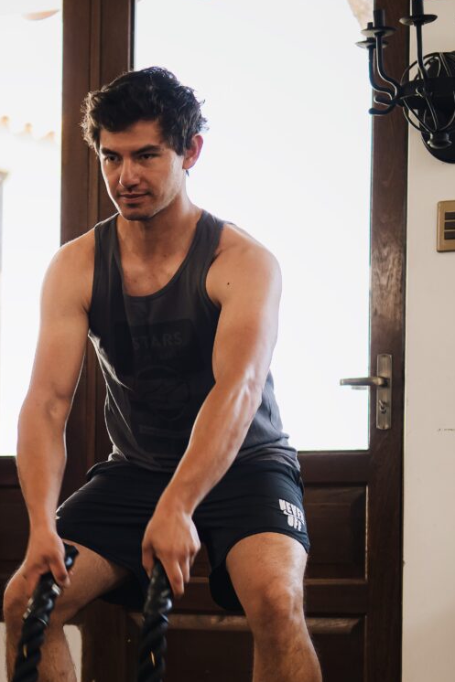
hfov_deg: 13.1
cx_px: 6
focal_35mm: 103
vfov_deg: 19.6
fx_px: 1953
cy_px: 560
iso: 1250
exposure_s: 1/400
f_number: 2.8
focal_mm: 50
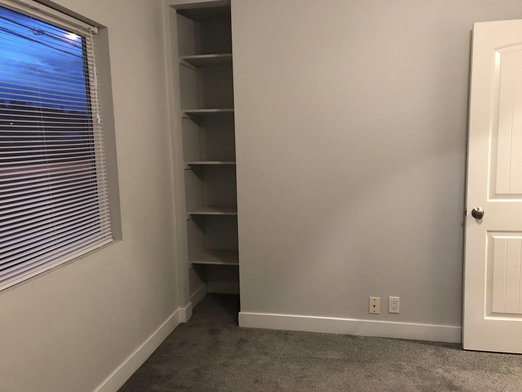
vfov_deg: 49.7
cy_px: 196
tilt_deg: -7.3
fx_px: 422
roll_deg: +0.9
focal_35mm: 28
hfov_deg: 63.4
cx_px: 261
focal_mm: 3.99
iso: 100
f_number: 1.8
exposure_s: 1/10
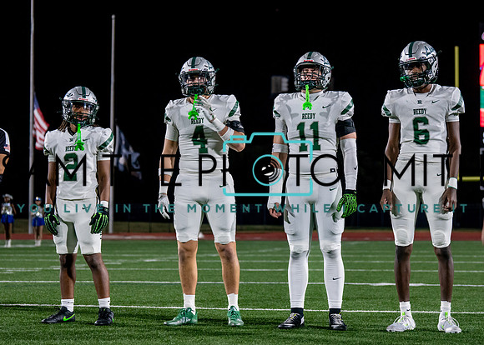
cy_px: 180
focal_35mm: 92
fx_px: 1260
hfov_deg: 21.7
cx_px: 271
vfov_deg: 15.6
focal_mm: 70
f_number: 2.8
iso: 1600
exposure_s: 1/1000
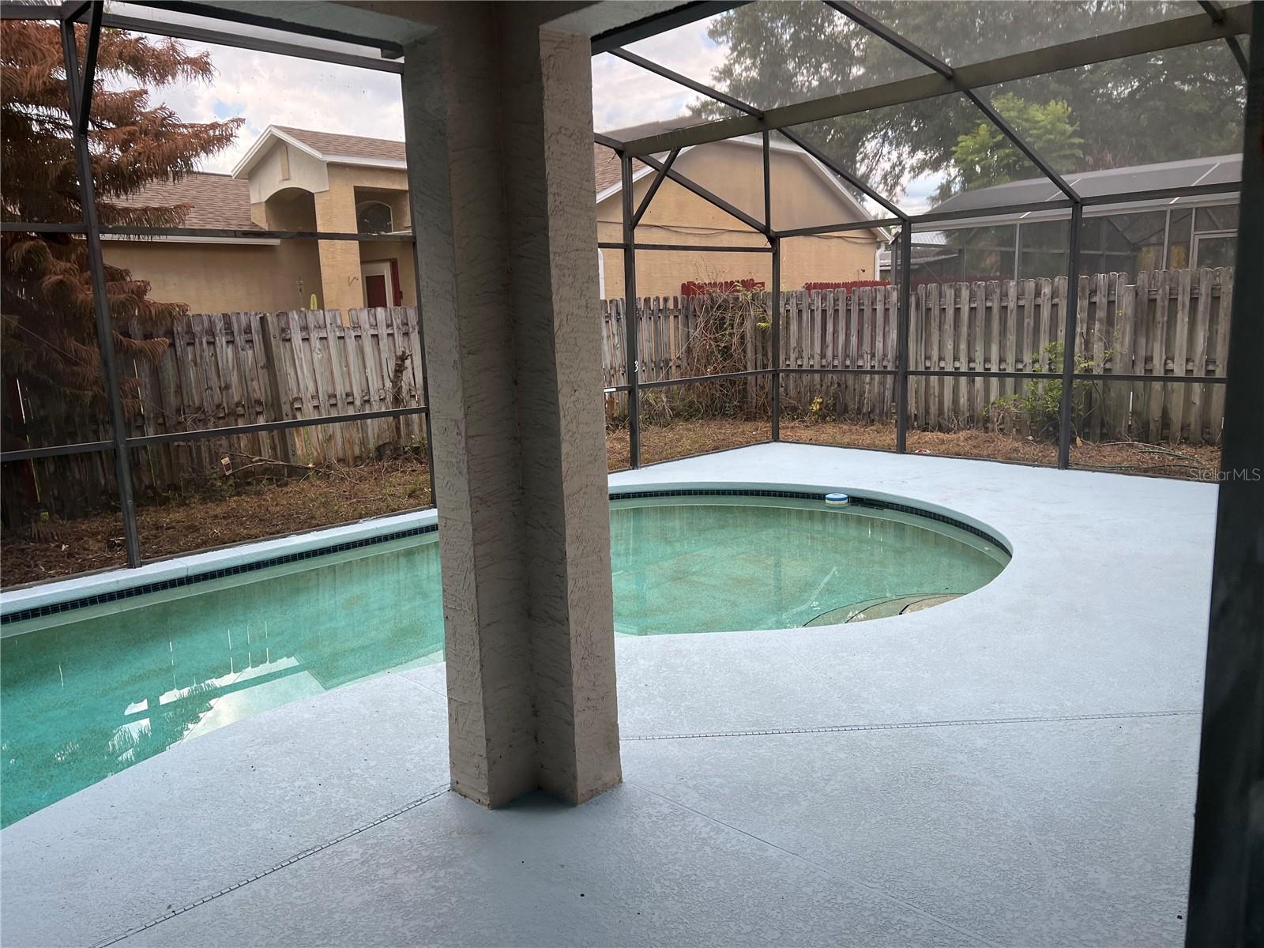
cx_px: 632
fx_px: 949
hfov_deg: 67.3
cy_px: 474
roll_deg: -0.4
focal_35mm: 26
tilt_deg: -9.5
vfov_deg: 53.1
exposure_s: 1/614
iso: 50
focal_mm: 5.7
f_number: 1.5
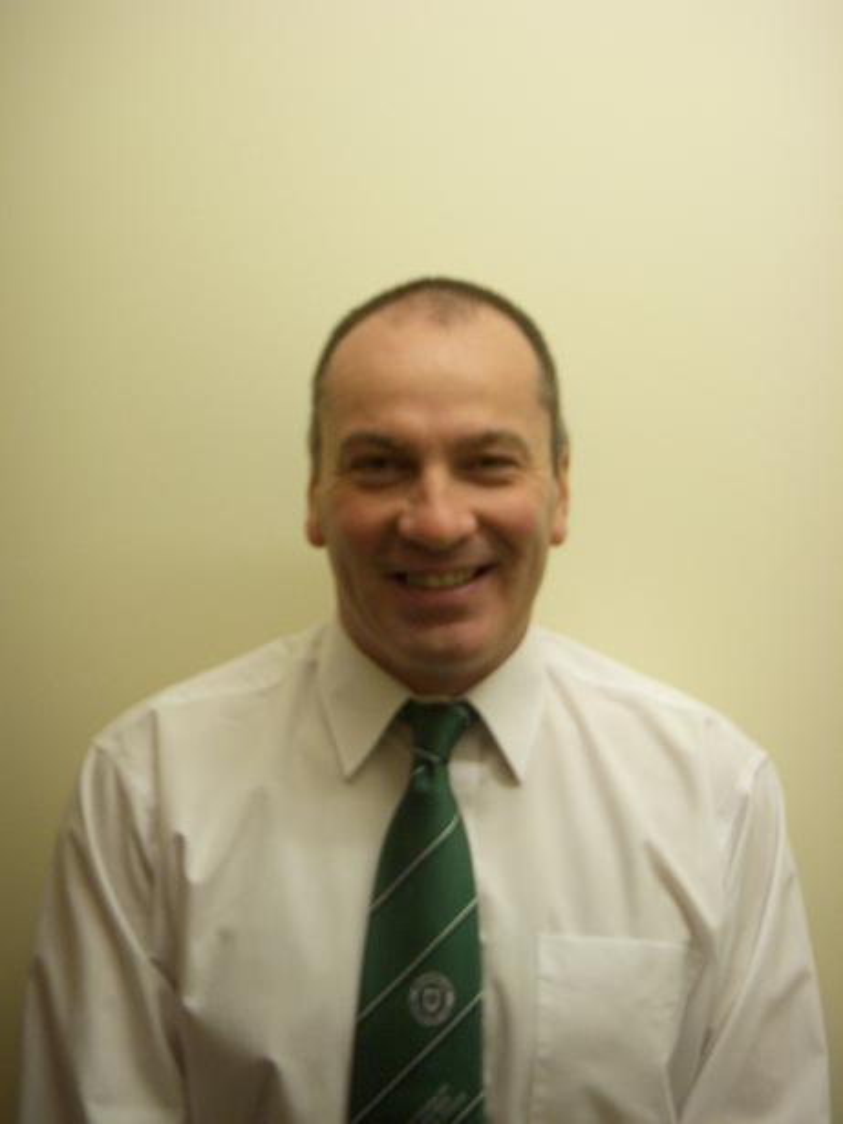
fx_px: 2469
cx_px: 422
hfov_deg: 19.4
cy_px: 562
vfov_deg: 25.7
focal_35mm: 76
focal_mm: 12.6
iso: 200
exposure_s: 1/25
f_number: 3.8
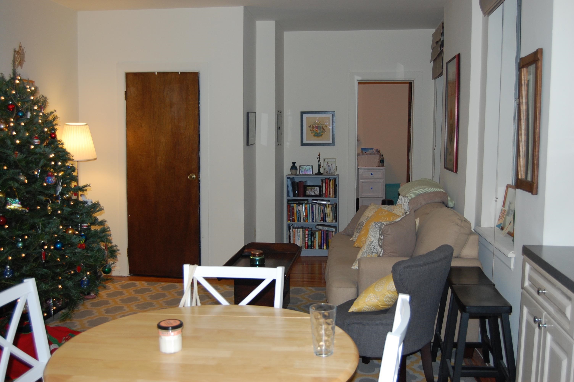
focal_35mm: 36
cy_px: 191
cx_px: 287
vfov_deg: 36.8
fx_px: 573
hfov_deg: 53.2
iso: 400
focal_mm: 24
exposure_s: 1/60
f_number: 4
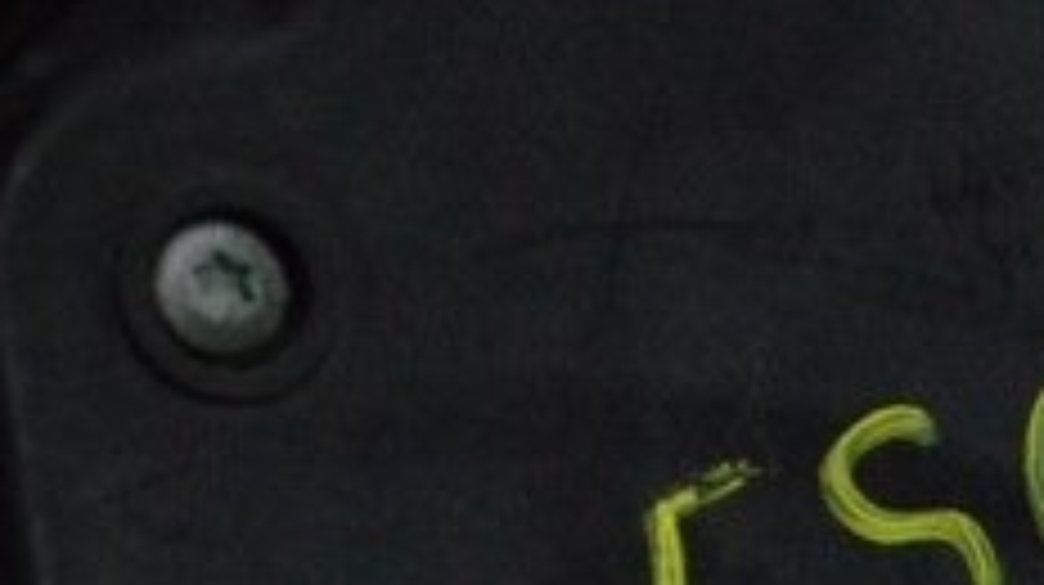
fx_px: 3457
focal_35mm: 125
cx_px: 1323
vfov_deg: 9.4
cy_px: 907
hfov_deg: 16.3
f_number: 6.3
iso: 6400
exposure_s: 1/800
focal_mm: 18
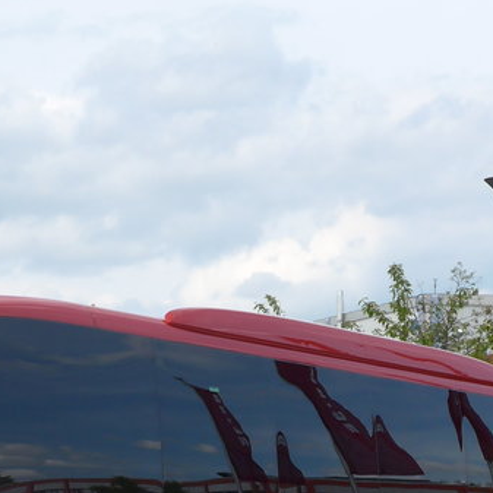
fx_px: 3351
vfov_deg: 8.4
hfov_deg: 8.4
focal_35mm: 208
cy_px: 490
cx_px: 67
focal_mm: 13.4
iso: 80
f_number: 3.9
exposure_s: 1/800
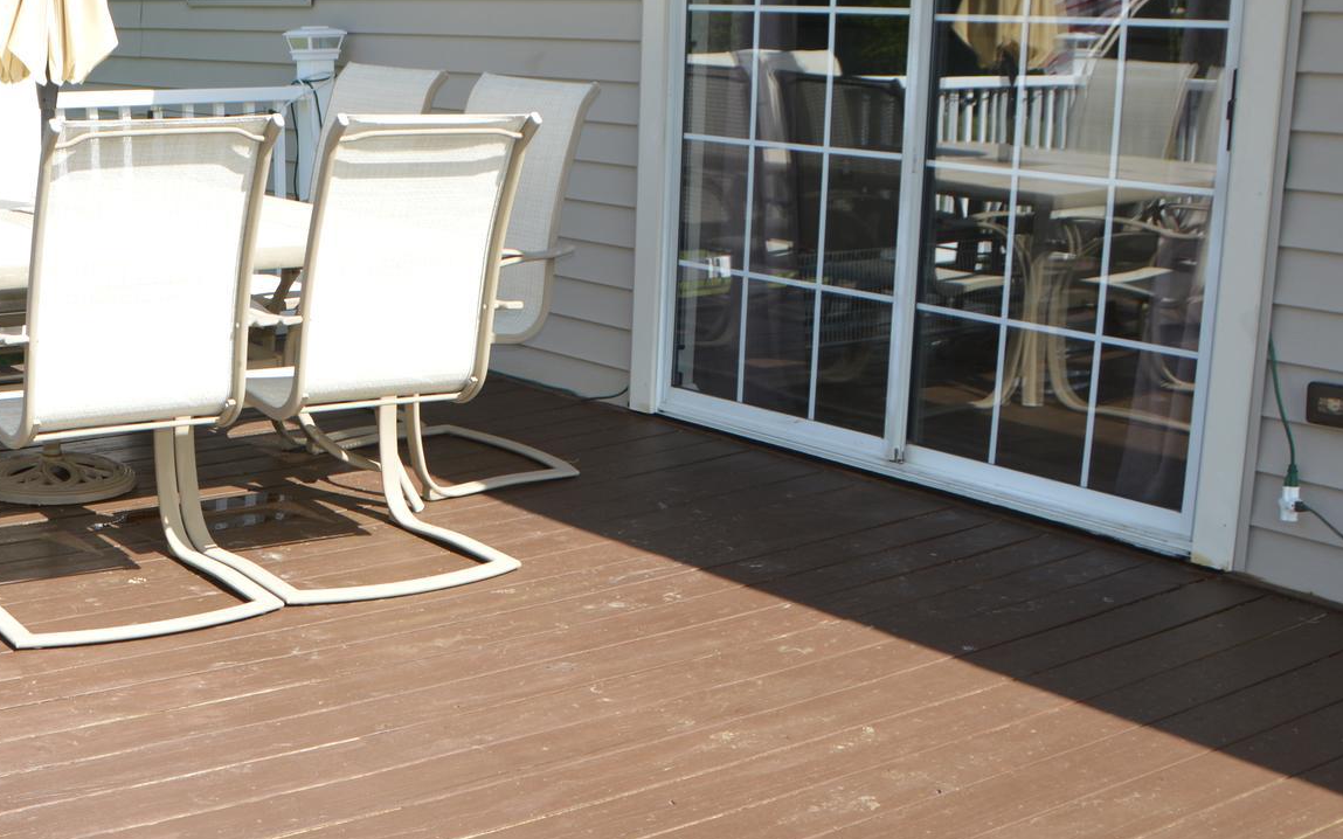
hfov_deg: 39.1
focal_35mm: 49
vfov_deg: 26.3
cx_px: 226
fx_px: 1793
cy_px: 314
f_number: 6.3
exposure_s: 1/200
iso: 100
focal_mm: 18
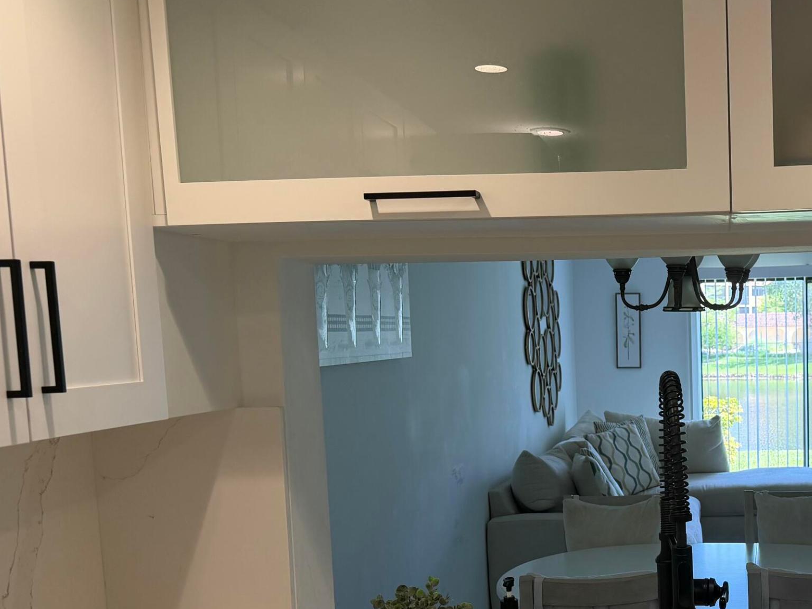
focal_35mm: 45
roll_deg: +1.5
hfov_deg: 39.7
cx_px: 694
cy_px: 449
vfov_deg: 31.7
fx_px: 1056
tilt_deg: -6.2
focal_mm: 6.76
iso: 160
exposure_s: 1/216
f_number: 1.78
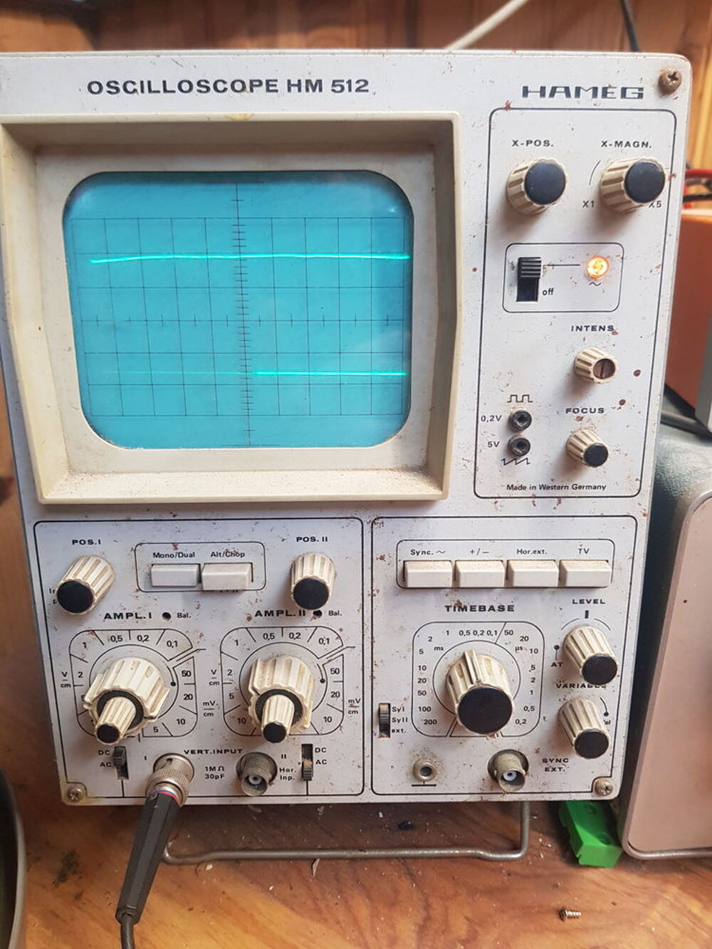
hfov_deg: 53.1
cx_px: 356
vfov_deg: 67.3
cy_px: 474
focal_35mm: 26
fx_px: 713
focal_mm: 4.2
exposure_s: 1/33
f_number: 1.7
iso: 160
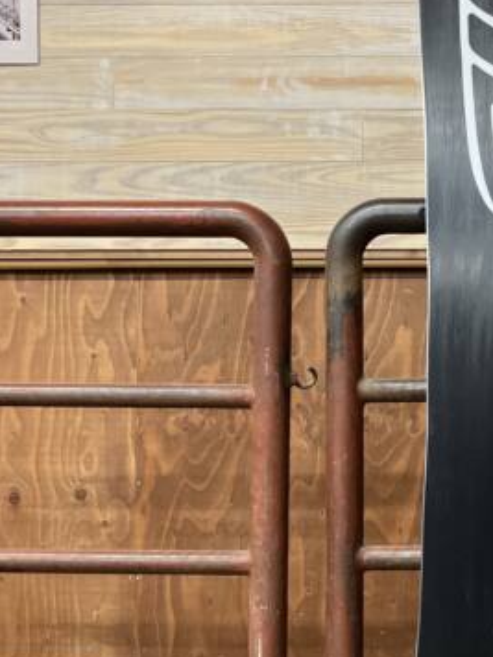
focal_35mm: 63
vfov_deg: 30.7
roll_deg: -0.5
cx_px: 535
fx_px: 1196
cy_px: 343
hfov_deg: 22.1
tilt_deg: +0.6
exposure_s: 1/50
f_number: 1.8
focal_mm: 3.99
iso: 125
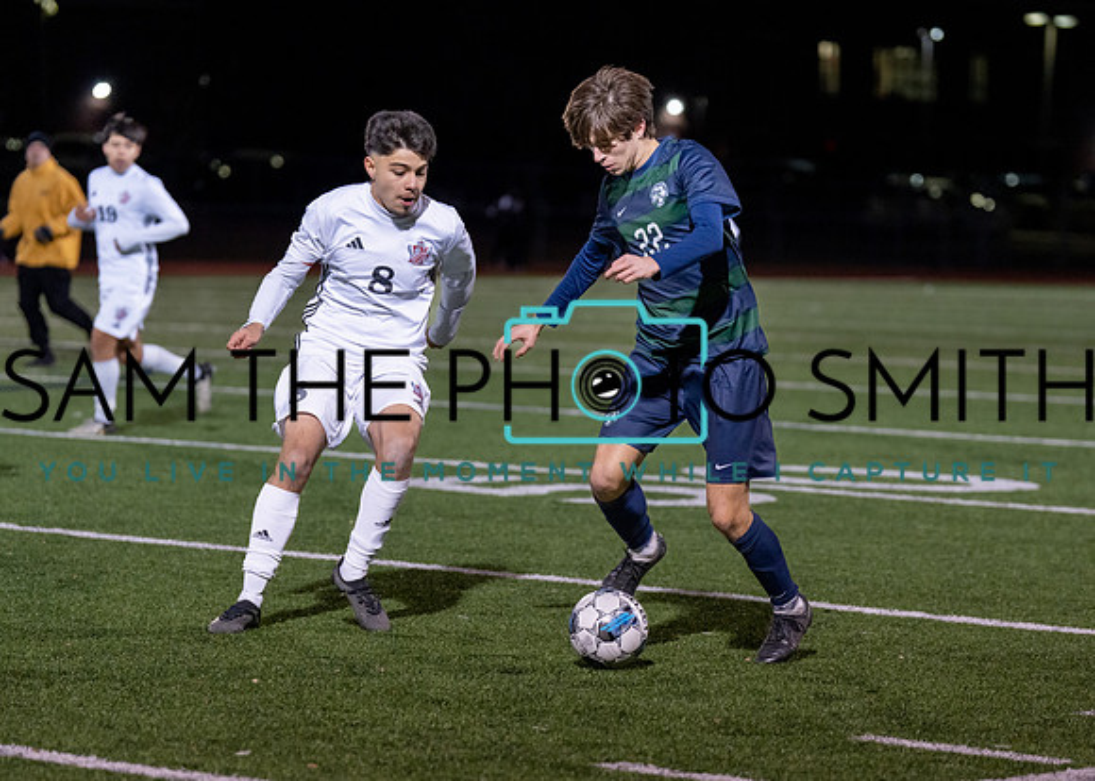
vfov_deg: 9.8
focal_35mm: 147
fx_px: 4566
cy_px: 458
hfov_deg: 13.7
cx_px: 599
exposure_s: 1/1000
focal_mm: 118
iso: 2500
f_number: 2.8
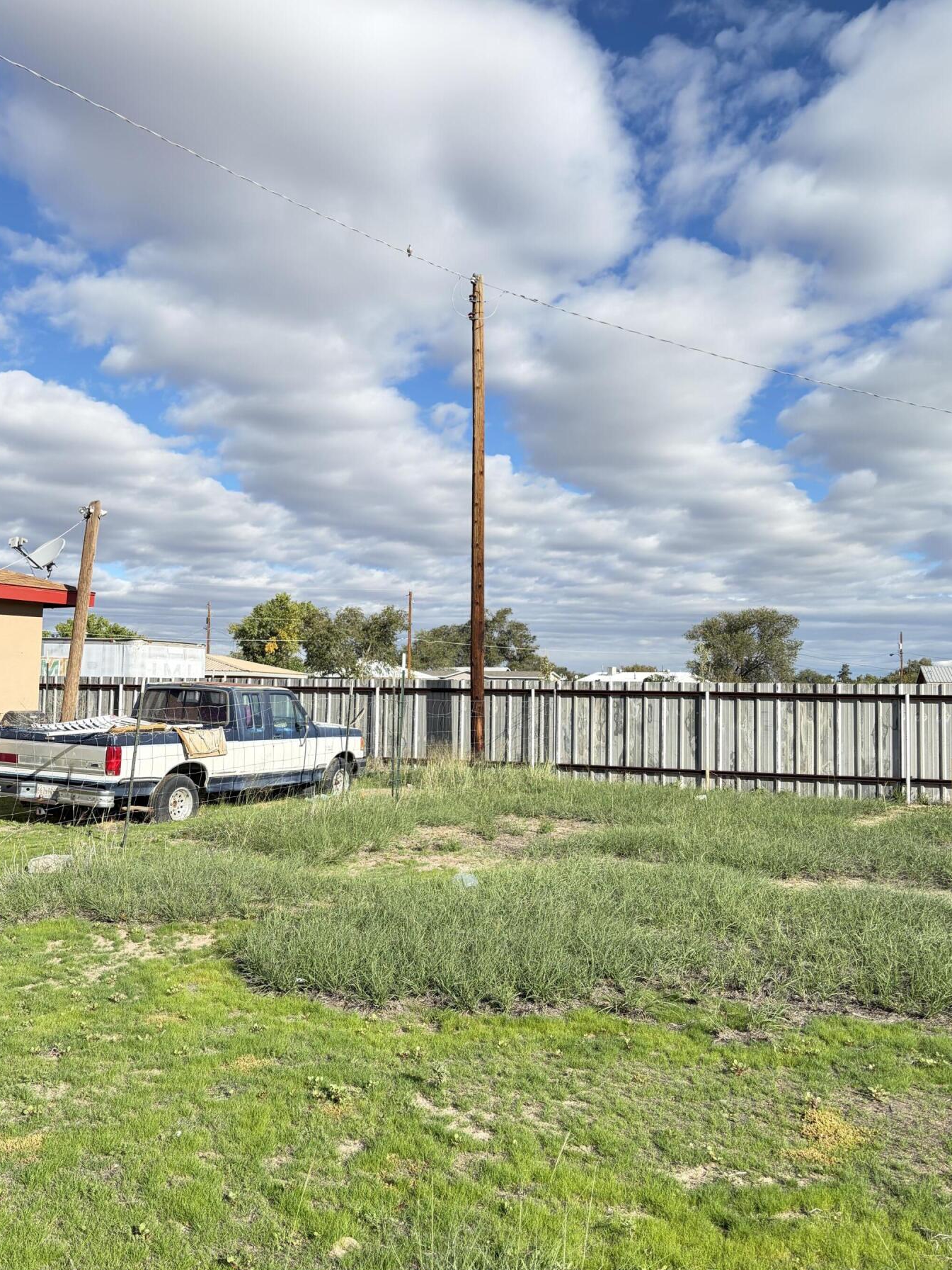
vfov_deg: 61.7
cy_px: 640
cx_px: 488
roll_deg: +0.6
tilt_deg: +1.5
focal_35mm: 29
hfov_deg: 48.2
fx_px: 1063
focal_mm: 5.96
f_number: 1.6
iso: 50
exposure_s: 1/2208
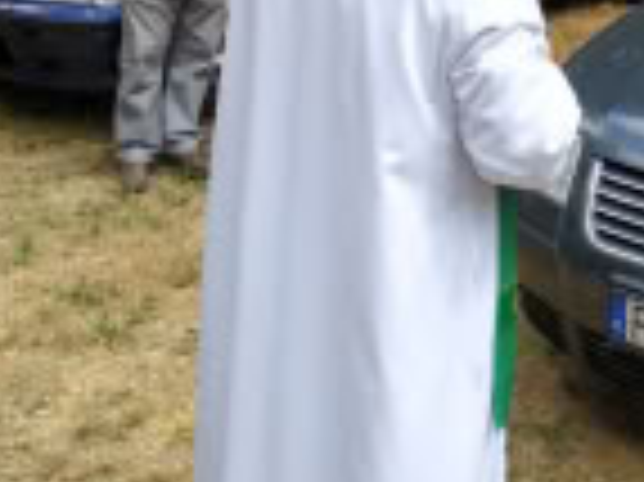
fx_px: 1245
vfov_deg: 20.3
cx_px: 698
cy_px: -122
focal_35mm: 67
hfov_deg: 26.8
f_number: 1.9
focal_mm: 3.94
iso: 200
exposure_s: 1/984
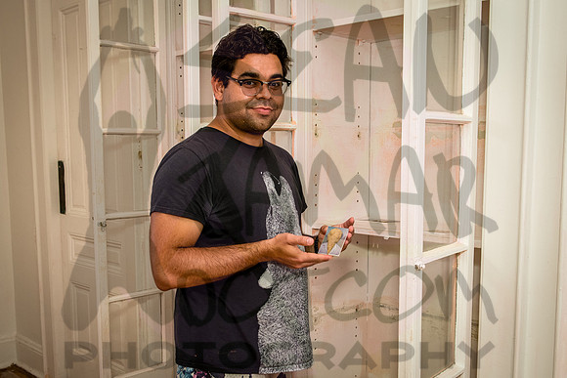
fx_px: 659
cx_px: 283
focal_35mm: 42
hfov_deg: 46.6
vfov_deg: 31.9
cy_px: 229
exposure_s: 1/200
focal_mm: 31
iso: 1250
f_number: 4.5
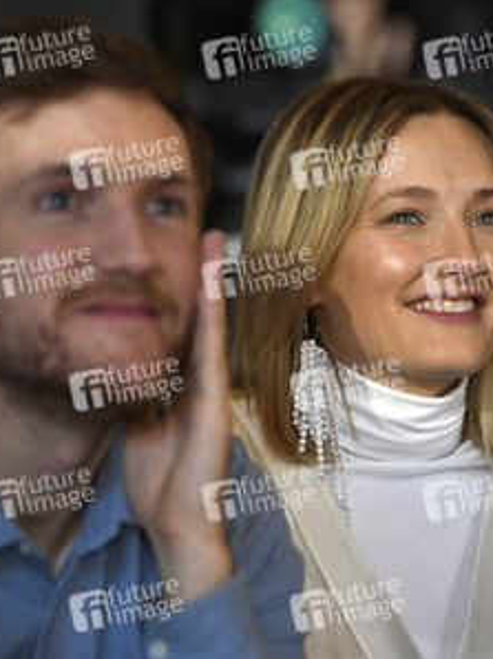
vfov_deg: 6.8
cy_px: 330
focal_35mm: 291
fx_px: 5534
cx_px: 289
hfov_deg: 5.1
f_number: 2.8
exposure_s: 1/640
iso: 1250
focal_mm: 200
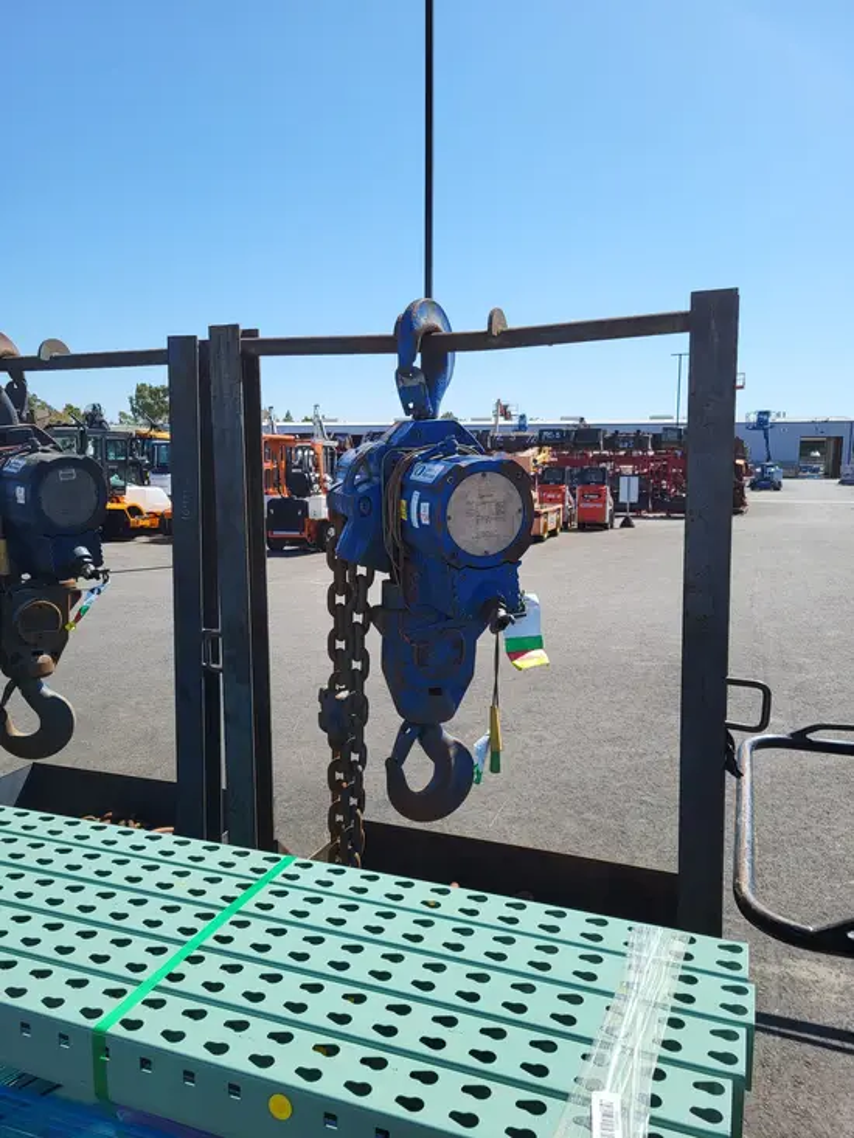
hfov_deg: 53.1
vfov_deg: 67.3
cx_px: 427
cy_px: 569
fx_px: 855
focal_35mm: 26
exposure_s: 1/2423
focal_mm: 5.4
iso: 40
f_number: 1.8
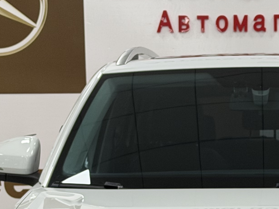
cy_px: 274
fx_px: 1266
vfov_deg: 9.3
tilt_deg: -6.9
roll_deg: +0.6
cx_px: 247
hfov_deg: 12.5
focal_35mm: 157
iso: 100
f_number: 1.78
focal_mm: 6.76
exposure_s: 1/62
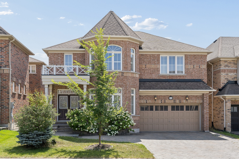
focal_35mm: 37
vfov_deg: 35.9
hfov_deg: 51.9
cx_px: 120
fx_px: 246
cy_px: 80
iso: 320
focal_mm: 37
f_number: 6.3
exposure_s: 1/800
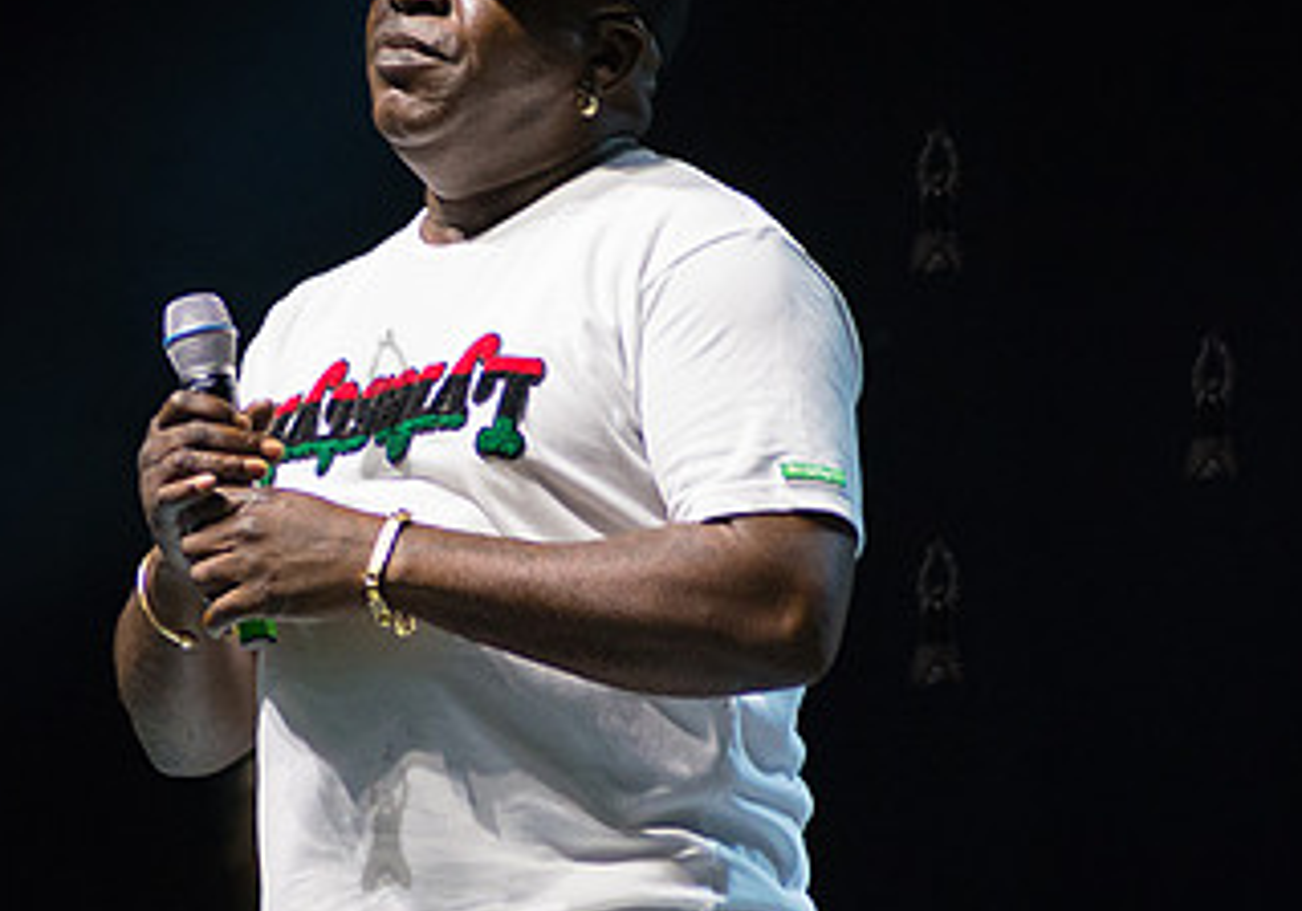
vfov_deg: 4.4
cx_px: 367
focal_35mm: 322
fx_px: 11827
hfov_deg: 6.3
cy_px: 422
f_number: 2.8
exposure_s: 1/320
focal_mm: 155
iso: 4000
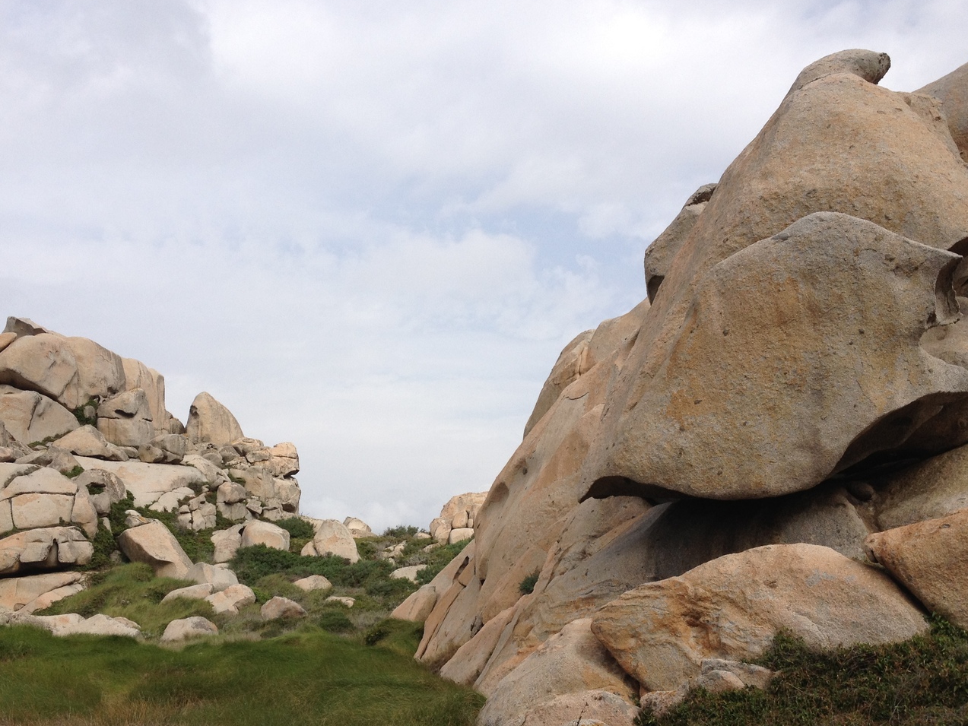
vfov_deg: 32.8
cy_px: 408
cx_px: 438
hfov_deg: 42.9
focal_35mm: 44
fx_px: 1231
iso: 64
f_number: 2.4
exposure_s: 1/1842
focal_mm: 4.28
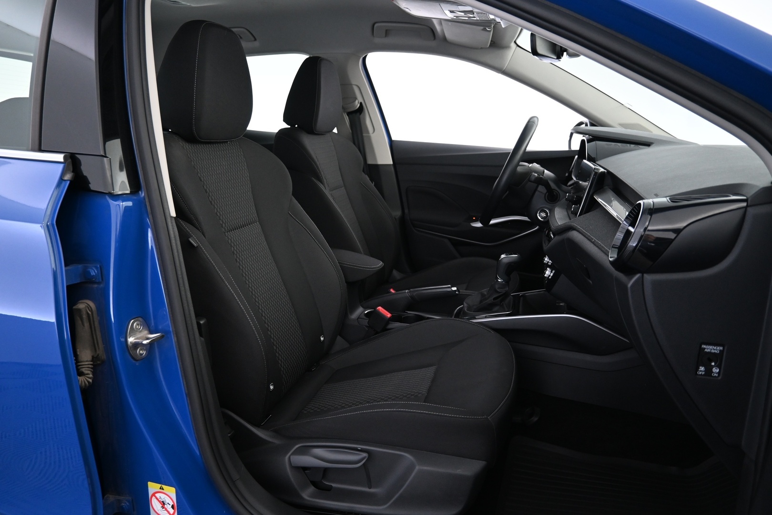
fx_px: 515
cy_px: 258
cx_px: 386
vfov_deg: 53.1
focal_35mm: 24
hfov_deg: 73.7
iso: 1100
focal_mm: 16
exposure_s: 1/25
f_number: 3.5
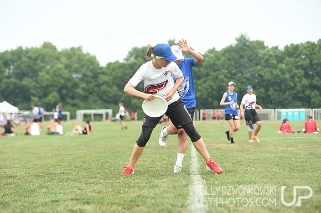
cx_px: 160
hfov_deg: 15.8
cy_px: 106
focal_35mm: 130
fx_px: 1158
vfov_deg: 10.5
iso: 200
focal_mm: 130
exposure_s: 1/400
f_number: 4
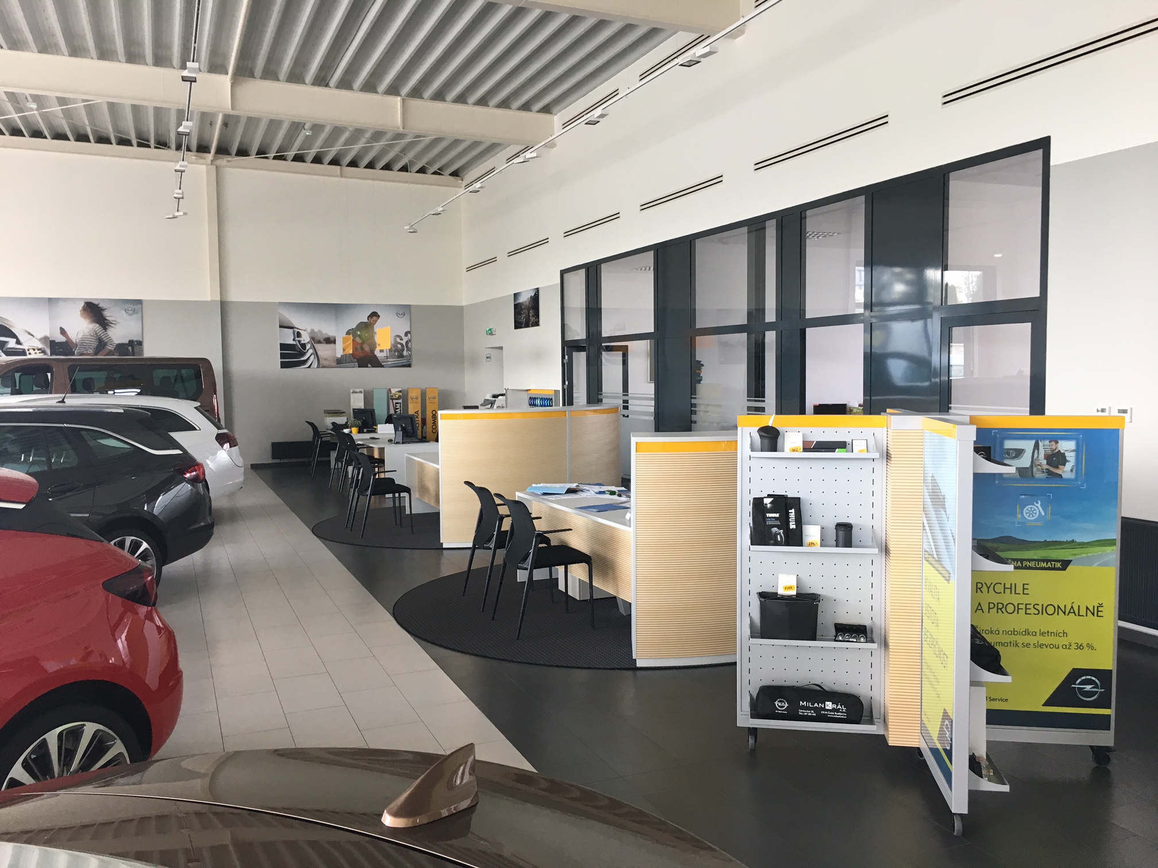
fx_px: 970
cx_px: 579
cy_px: 434
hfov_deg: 61.7
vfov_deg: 48.2
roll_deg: +0.4
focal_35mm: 29
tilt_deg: -2.7
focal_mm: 4.15
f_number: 2.2
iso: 40
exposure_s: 1/33
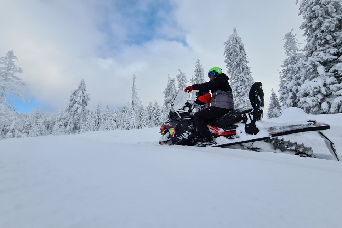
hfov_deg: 104.2
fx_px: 133
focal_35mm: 14
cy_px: 100
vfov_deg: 80.9
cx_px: 166
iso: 50
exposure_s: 1/1304
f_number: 2.2
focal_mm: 2.2
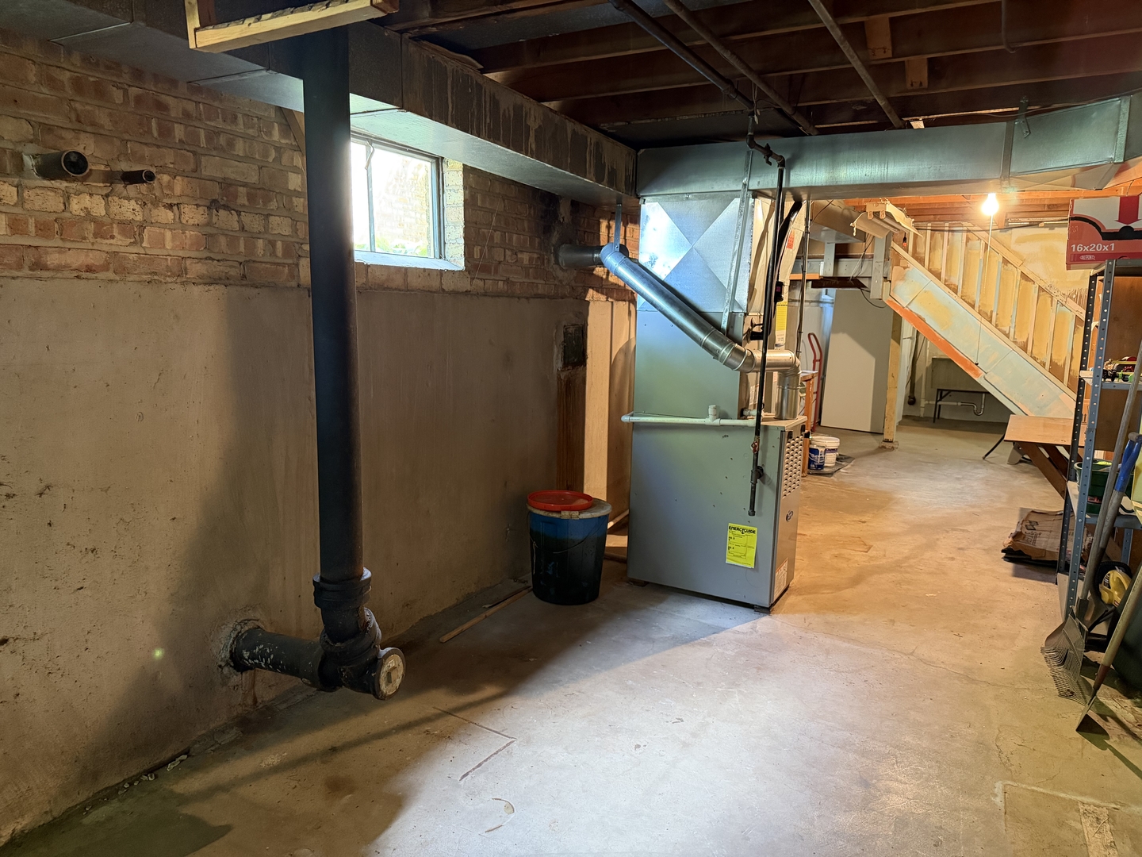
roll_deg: -0.4
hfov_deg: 71.6
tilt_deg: -7.8
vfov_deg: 56.8
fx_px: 792
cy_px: 428
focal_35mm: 24
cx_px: 571
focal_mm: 6.76
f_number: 1.78
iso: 800
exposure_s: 1/60
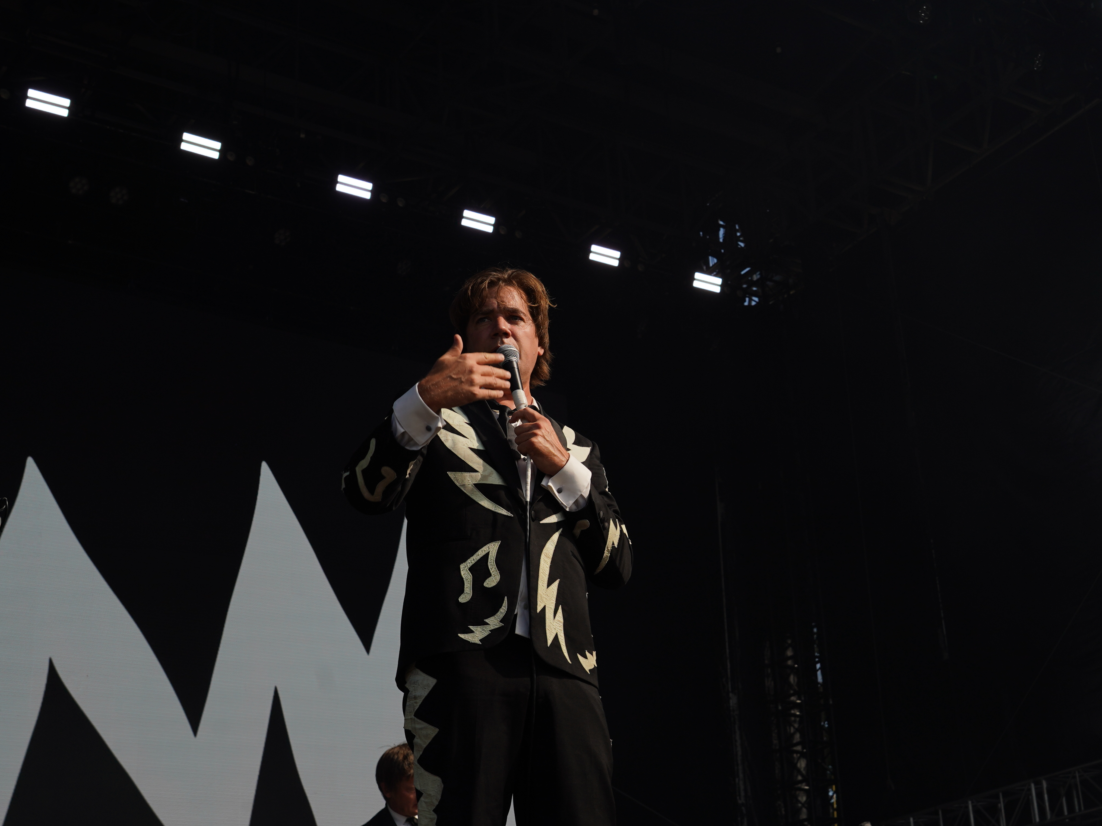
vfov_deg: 27.0
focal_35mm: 54
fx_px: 1719
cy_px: 459
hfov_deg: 35.4
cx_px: 685
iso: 100
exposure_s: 1/500
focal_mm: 38
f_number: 8
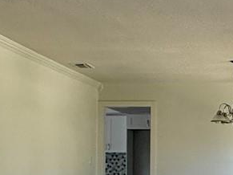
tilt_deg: +1.1
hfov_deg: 24.4
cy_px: 137
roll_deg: -0.7
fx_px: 518
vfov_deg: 19.0
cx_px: 223
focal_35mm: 77
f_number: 2.2
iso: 160
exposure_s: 1/99
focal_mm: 2.22
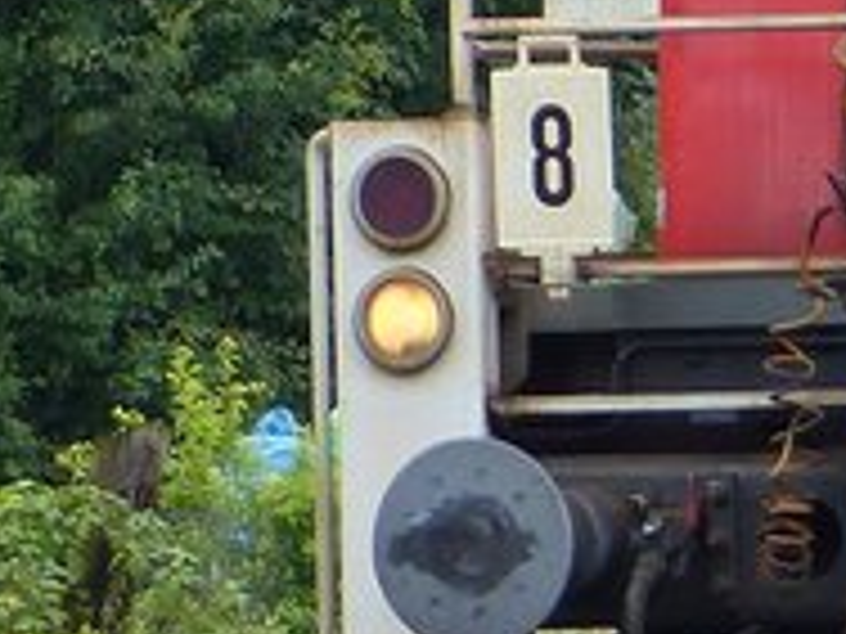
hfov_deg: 1.7
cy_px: -562
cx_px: 1440
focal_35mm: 1165
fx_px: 28472
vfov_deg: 1.3
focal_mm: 33
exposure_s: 1/500
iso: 100
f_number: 2.8
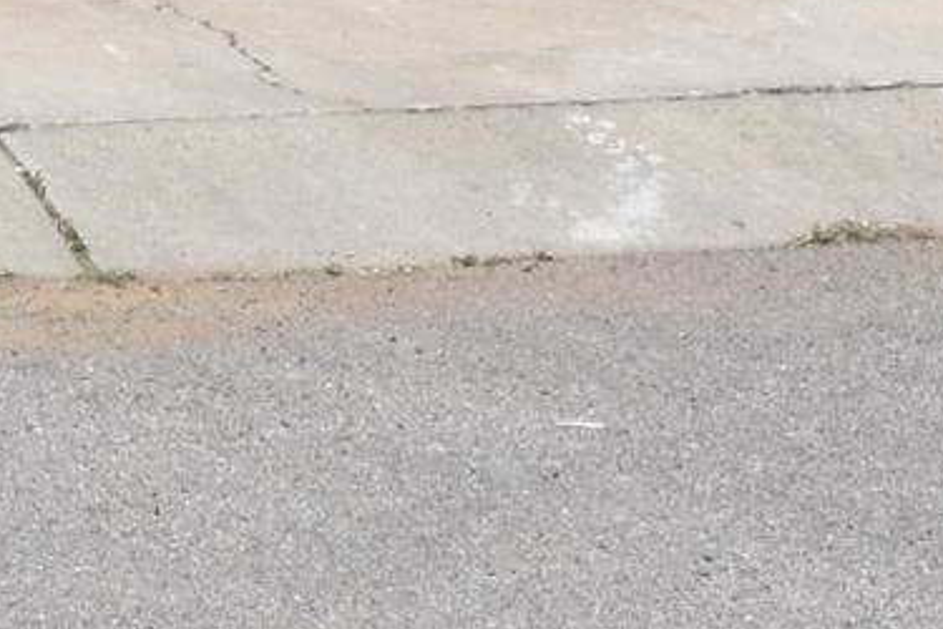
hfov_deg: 7.1
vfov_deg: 5.0
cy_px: -1220
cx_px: -1647
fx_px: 6915
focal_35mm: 264
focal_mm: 22
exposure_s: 1/500
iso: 220
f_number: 8
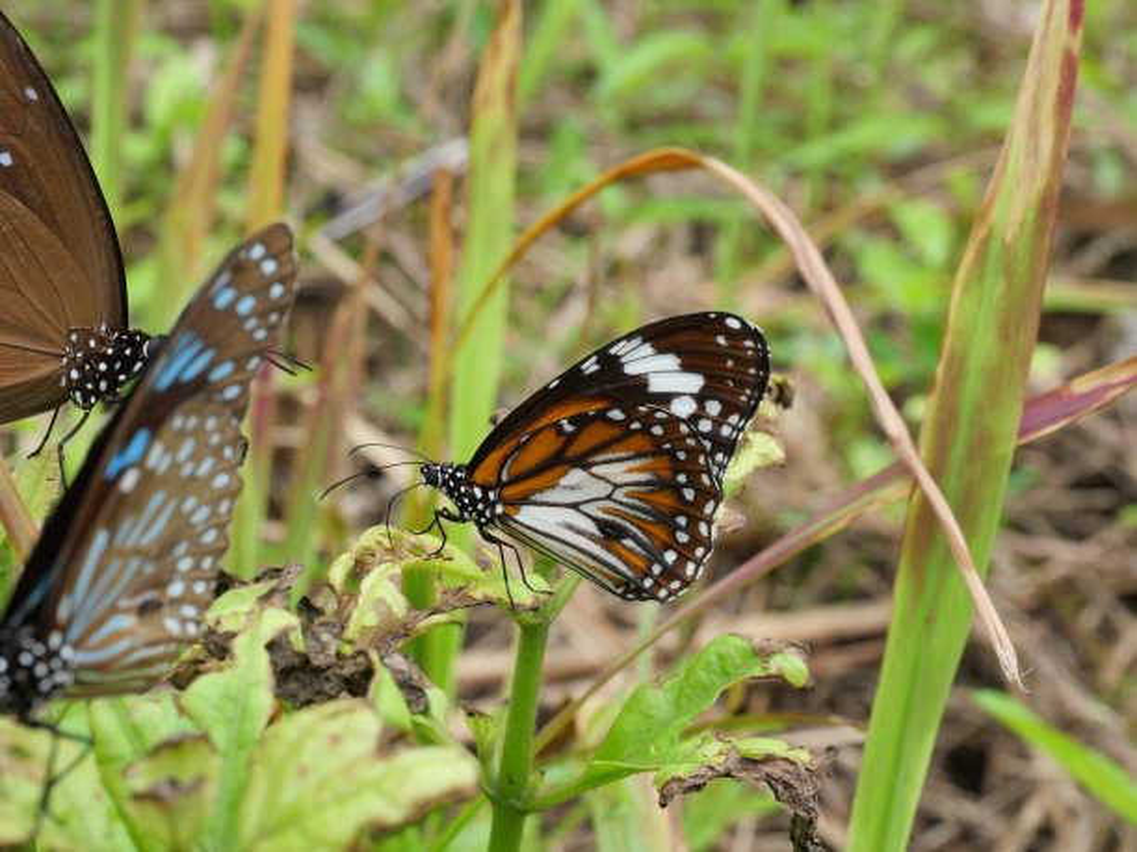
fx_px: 2628
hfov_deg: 24.4
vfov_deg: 18.4
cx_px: 568
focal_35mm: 80
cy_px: 426
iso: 400
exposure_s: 1/100
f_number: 10
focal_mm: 40
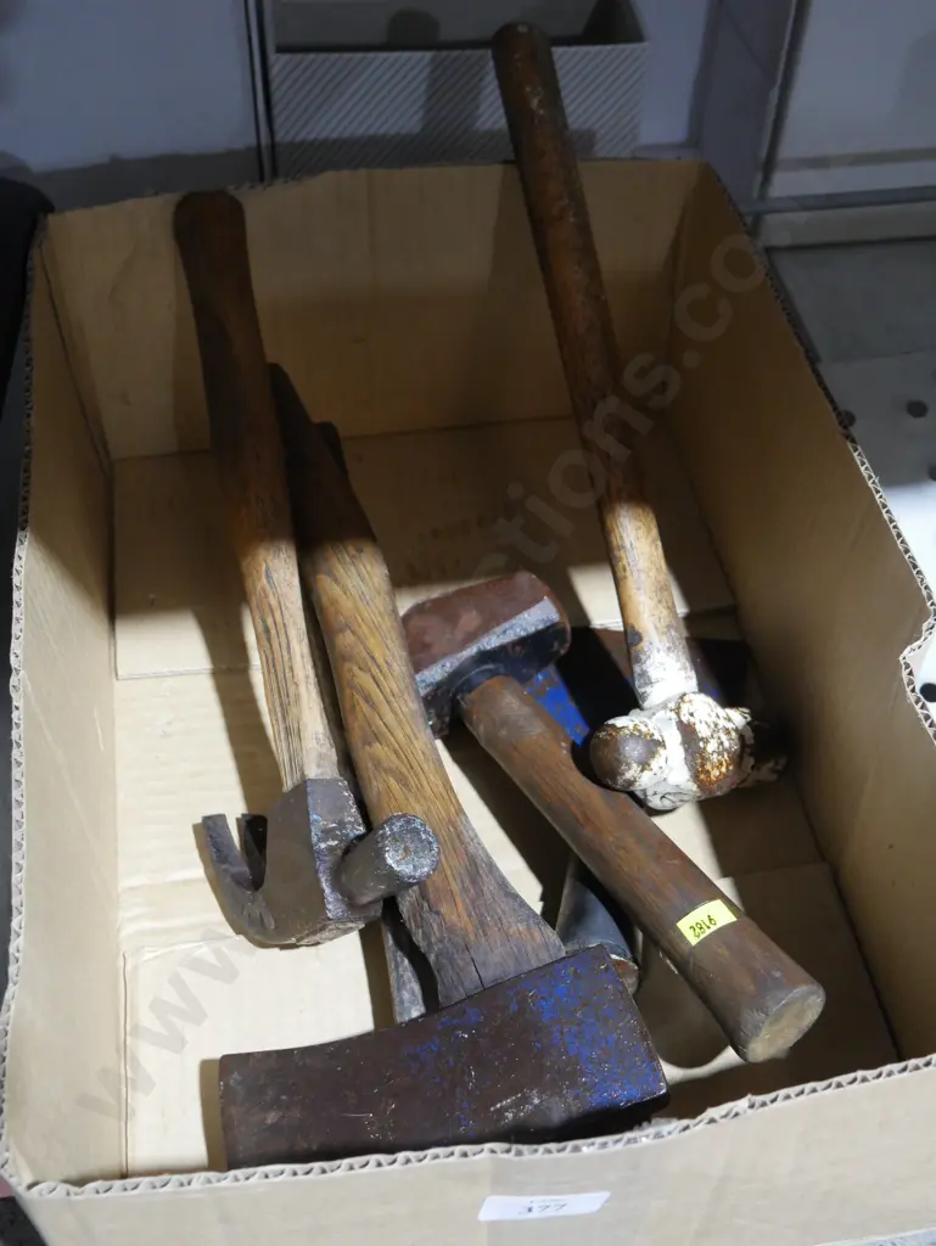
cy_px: 623
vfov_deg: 46.8
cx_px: 468
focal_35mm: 40
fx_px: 1441
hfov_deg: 36.0
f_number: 4.5
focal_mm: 20
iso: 2000
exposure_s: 1/60
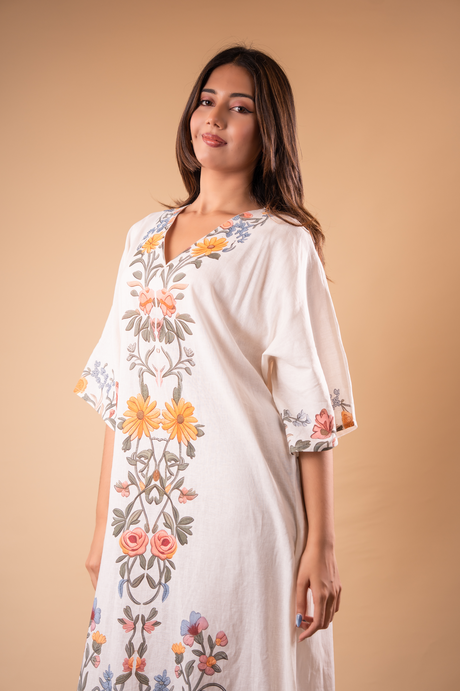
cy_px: 346
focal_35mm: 70
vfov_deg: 28.8
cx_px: 230
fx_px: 1342
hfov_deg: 19.5
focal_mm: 70
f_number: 2.8
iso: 160
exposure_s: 1/200
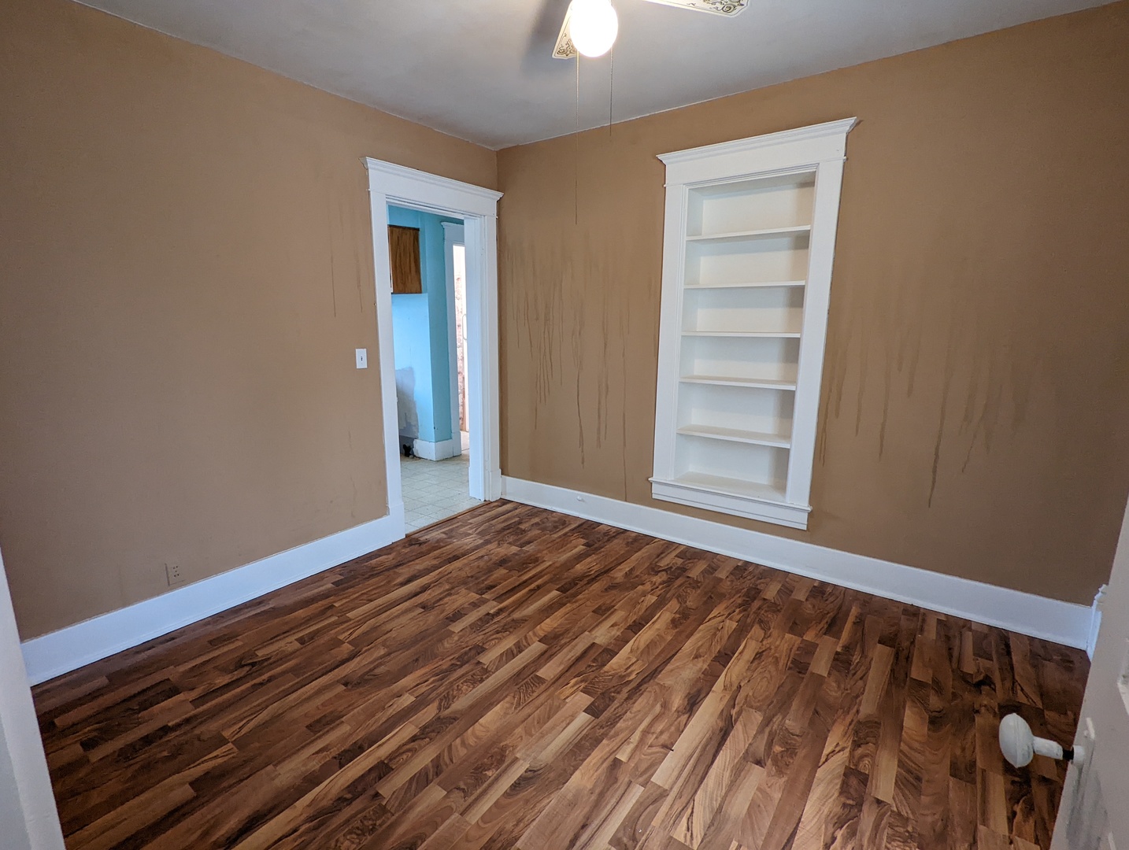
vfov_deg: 78.3
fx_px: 523
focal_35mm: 16
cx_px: 564
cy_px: 425
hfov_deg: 94.4
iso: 386
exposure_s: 1/120
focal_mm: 2.35
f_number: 2.2
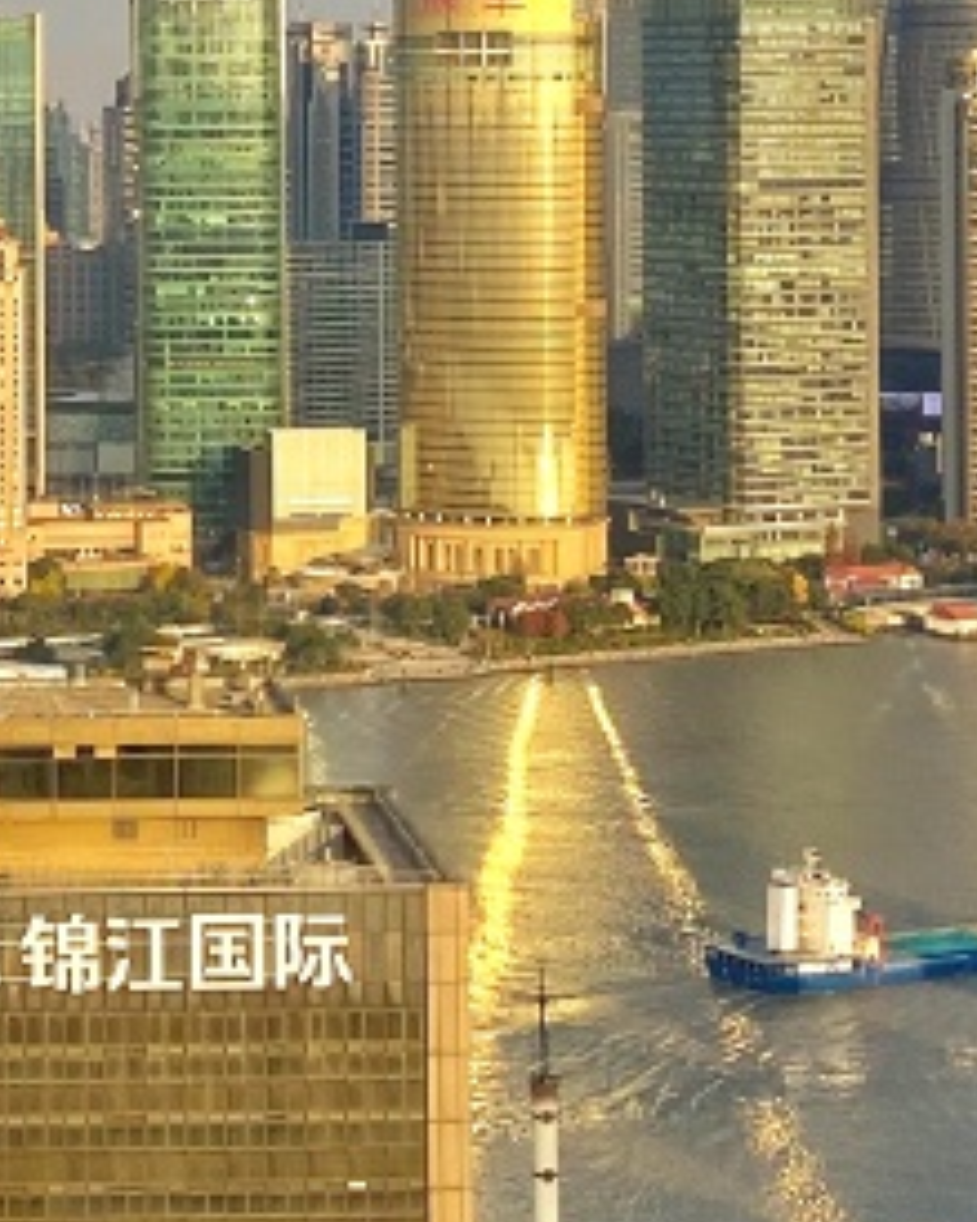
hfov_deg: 13.6
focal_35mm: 111
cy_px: 174
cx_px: -40
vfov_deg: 17.1
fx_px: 4014
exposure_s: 1/431
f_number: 1.8
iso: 32
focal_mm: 4.25
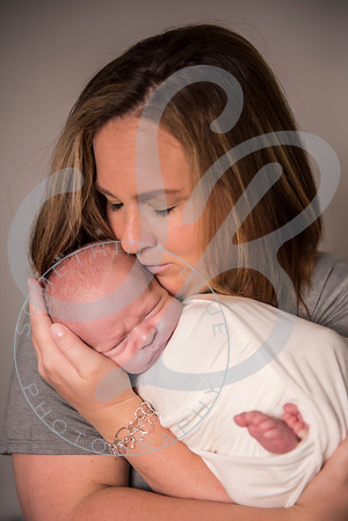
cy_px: 260
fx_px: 812
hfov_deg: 24.2
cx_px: 174
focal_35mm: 56
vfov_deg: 35.6
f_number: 2.8
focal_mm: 56
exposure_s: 1/400
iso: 100
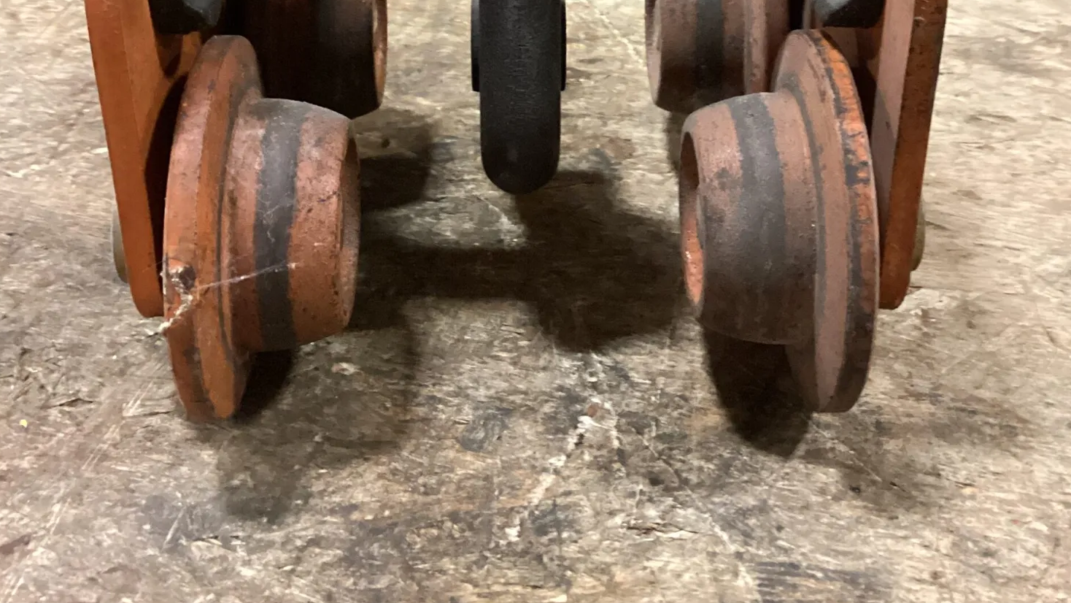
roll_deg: +2.6
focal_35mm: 46
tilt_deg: -26.3
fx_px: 1306
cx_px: 537
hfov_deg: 44.6
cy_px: -24
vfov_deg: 24.6
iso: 640
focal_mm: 3.3
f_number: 2.4
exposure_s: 1/24
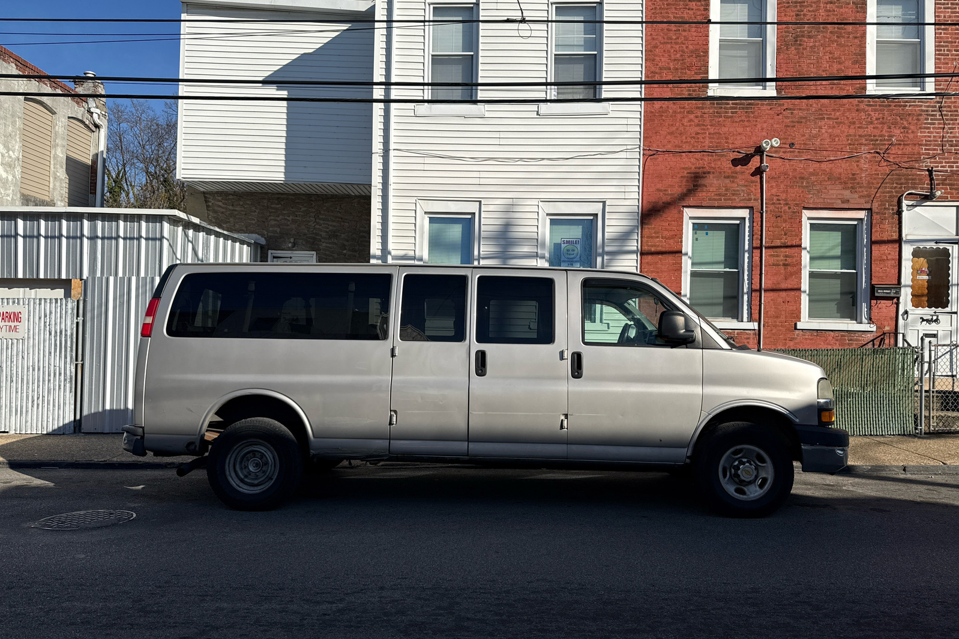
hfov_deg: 71.5
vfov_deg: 51.3
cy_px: 326
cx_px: 480
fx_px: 666
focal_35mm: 25
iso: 80
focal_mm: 6.76
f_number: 1.78
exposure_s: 1/6711
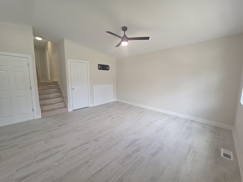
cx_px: 122
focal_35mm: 13
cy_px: 91
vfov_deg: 89.9
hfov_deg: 106.2
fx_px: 91
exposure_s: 1/50
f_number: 1.9
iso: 64
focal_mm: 2.2
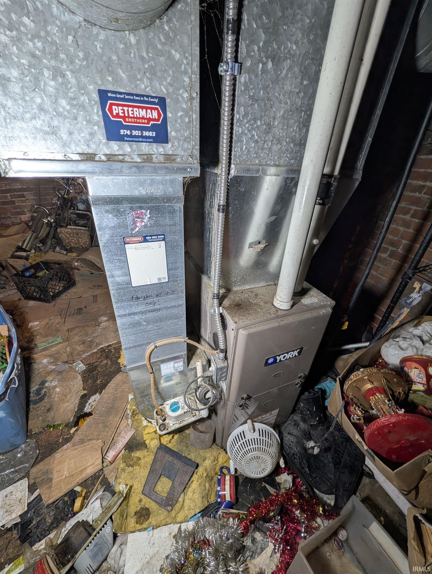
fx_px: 199
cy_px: 287
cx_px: 216
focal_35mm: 12
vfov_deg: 110.5
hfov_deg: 94.6
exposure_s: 1/80.7
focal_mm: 2.02
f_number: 1.7
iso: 94
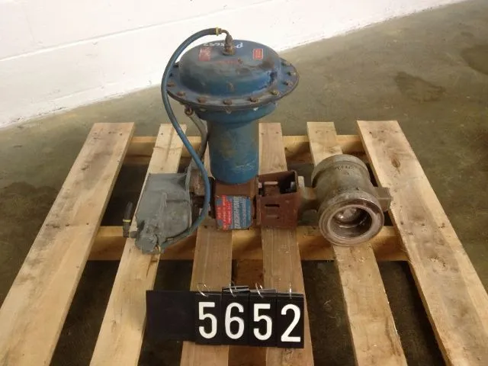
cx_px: 244
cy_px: 183
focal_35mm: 35
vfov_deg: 40.7
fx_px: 493
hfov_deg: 52.6
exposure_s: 1/20
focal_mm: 4.28
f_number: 2.4
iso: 200
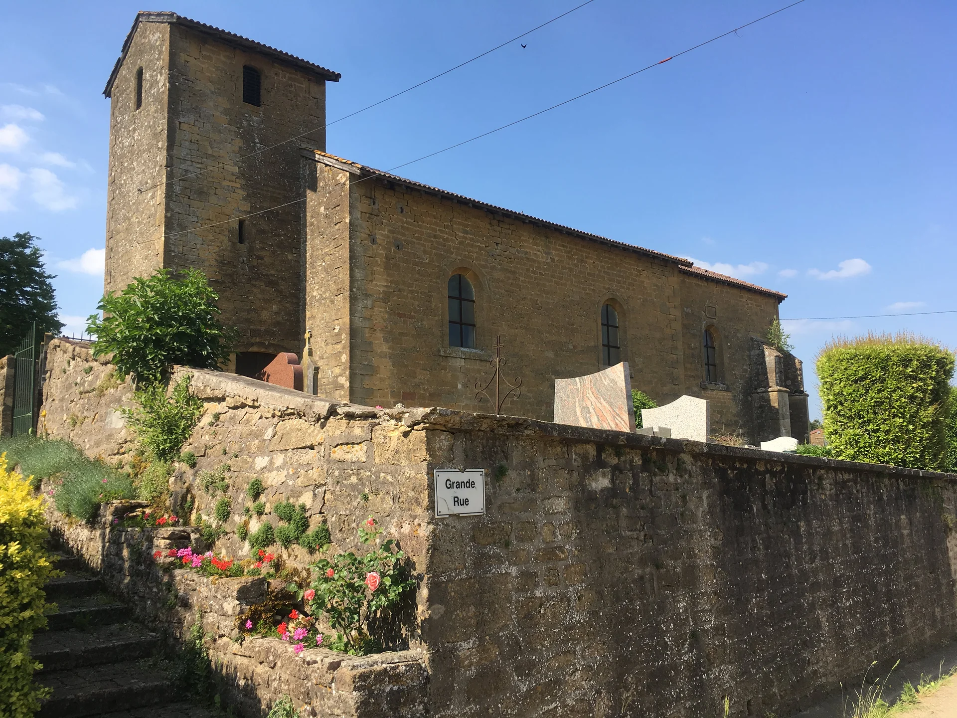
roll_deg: +2.5
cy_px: 359
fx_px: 802
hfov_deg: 61.7
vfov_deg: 48.2
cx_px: 478
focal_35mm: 29
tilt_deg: +9.5
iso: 25
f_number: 2.2
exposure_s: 1/938
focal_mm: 4.15
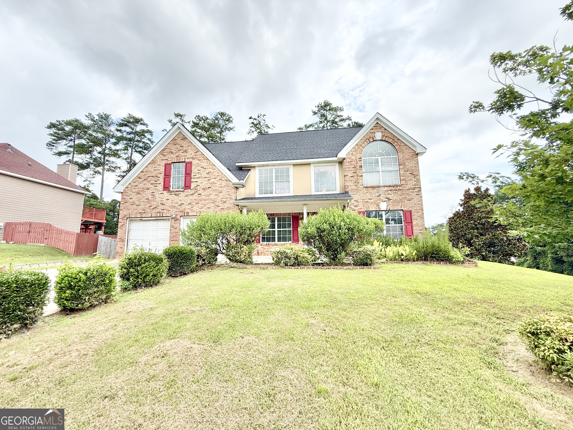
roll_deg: -0.2
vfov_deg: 85.7
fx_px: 232
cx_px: 286
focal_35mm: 14
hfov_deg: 102.1
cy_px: 215
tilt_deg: +8.2
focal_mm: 2.22
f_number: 2.2
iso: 64
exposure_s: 1/679
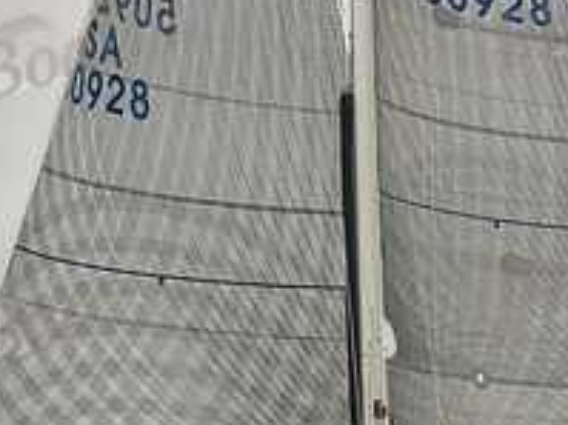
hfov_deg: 10.1
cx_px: 351
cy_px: 446
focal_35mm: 196
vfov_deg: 7.5
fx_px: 3214
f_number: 8
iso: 320
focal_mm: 70
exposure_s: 1/800
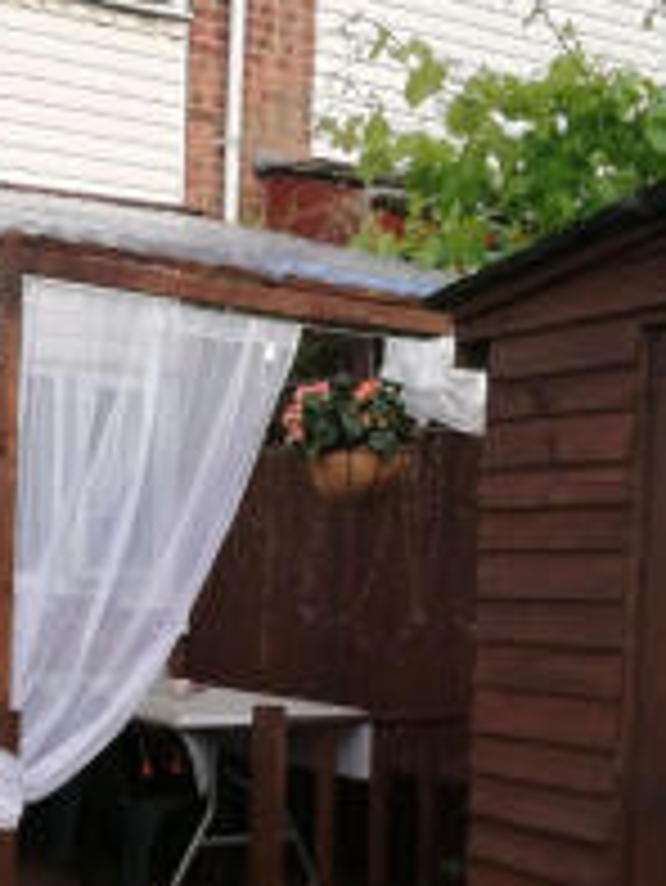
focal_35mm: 60
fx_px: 1538
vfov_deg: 30.8
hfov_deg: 24.1
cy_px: 785
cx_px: 135
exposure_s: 1/50
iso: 100
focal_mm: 4.5
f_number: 2.2
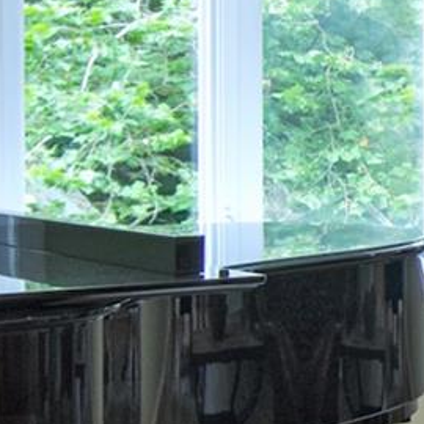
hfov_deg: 13.5
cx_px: 897
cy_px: 173
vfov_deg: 16.4
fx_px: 1472
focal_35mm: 106
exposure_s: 1/30
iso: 640
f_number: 8
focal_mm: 11
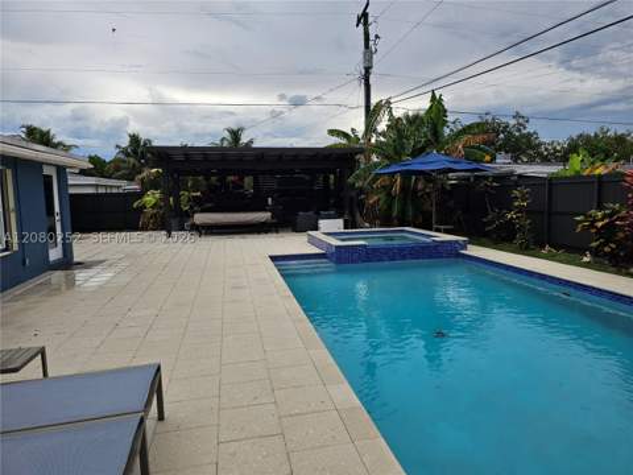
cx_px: 316
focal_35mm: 23
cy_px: 238
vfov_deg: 58.9
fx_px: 421
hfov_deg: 73.9
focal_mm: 6.3
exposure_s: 1/427
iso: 10
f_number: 1.7
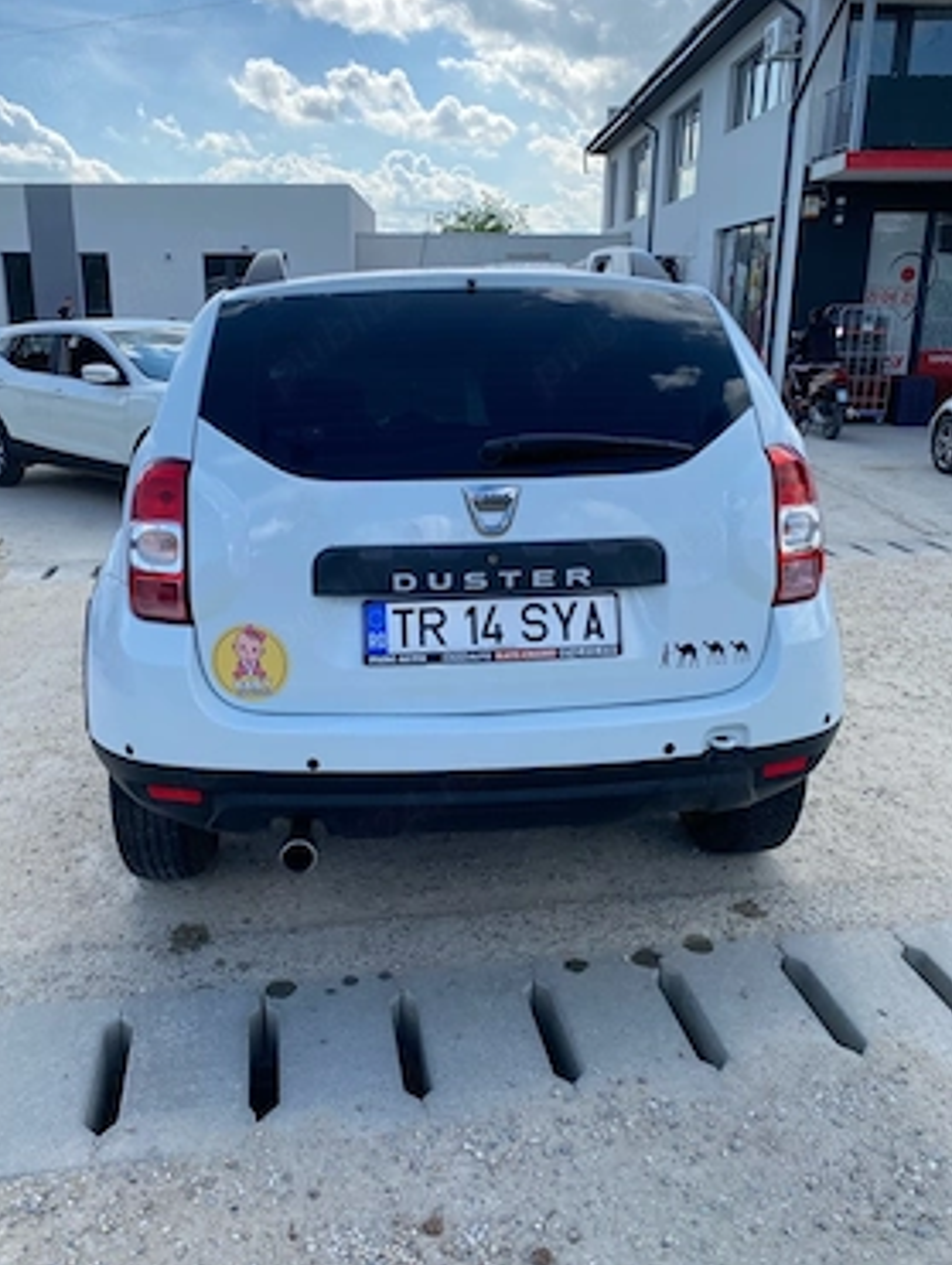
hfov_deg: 49.8
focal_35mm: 28
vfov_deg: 63.4
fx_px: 1025
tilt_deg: -16.6
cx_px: 444
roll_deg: -1.1
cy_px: 614
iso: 32
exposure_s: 1/1629
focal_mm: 4.25
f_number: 1.8
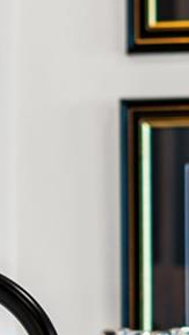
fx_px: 2578
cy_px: 309
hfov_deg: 4.2
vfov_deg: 7.4
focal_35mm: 290
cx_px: 51
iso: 100
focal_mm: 50
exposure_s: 1/60
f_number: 1.8
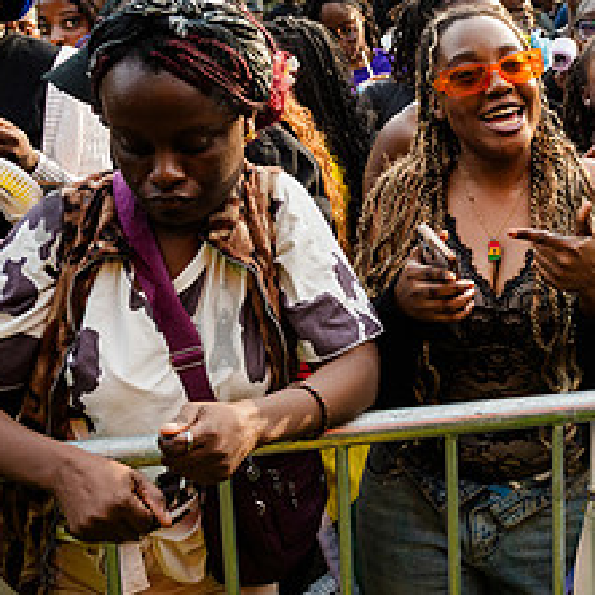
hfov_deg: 27.3
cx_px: 568
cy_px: 194
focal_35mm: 60
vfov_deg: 28.4
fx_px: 1167
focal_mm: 27
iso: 1000
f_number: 4.5
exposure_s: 1/640
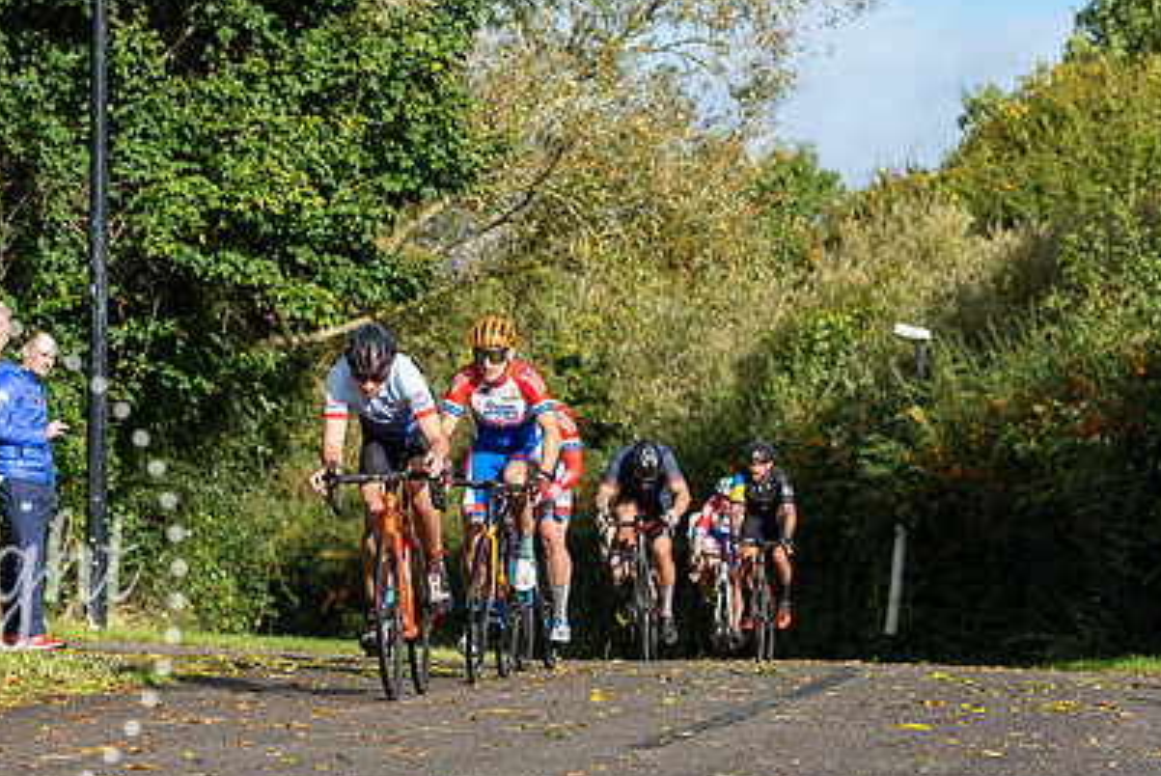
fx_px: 5196
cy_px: 362
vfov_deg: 8.5
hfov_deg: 12.7
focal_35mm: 161
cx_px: 482
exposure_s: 1/1600
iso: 200
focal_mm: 86
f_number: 4
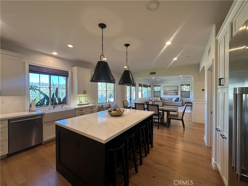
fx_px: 100
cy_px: 93
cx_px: 124
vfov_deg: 85.7
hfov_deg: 102.1
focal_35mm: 14
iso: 125
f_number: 2.2
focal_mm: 2.22
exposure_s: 1/120
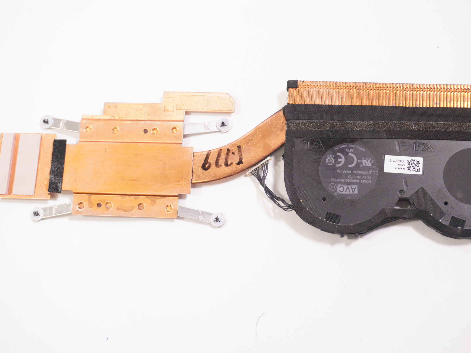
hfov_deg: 36.1
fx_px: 721
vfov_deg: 27.5
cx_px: 268
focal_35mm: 53
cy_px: 177
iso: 3200
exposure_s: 1/320
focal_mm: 32
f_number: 5.6
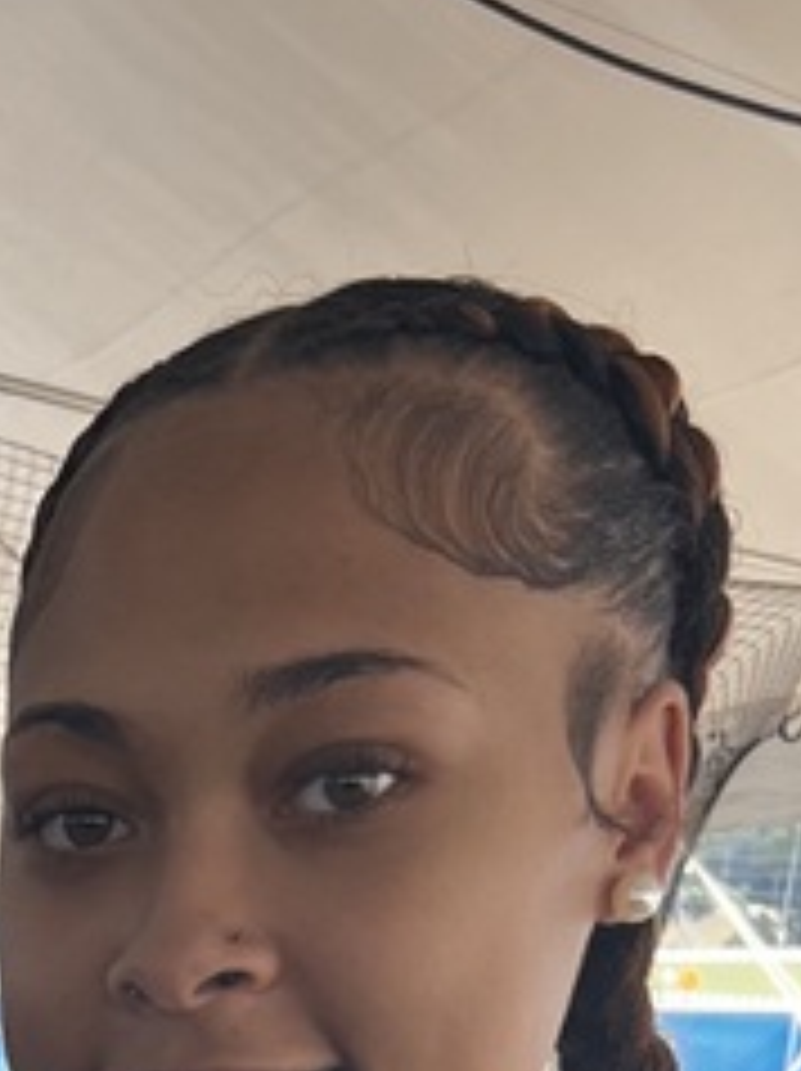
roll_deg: -0.5
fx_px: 3462
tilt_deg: -16.5
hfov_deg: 12.1
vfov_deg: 14.2
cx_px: -666
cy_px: 2254
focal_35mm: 112
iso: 40
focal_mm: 5.7
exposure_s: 1/233
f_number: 1.5
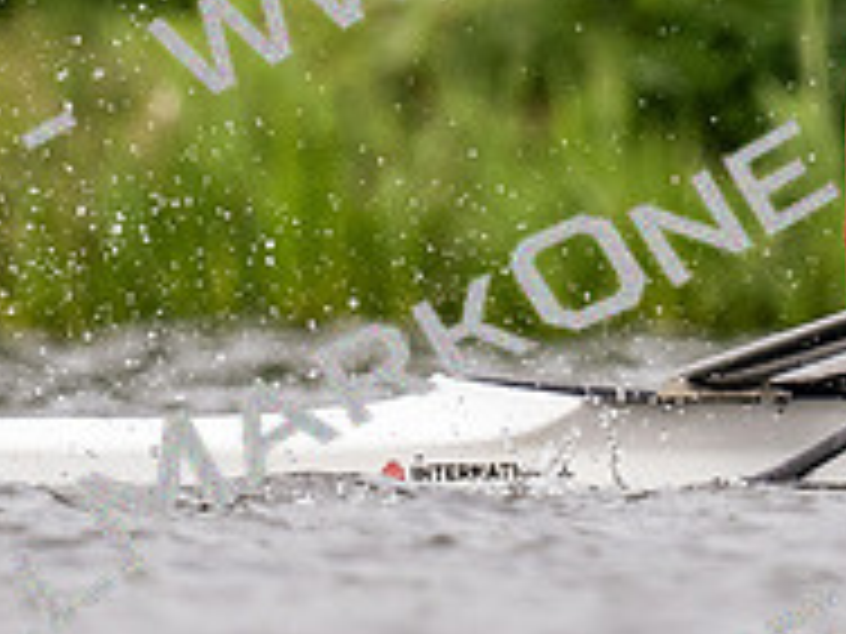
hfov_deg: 0.7
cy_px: 108
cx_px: 702
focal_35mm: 2675
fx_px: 65376
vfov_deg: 0.6
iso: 720
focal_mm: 600
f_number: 4
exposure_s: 1/2500
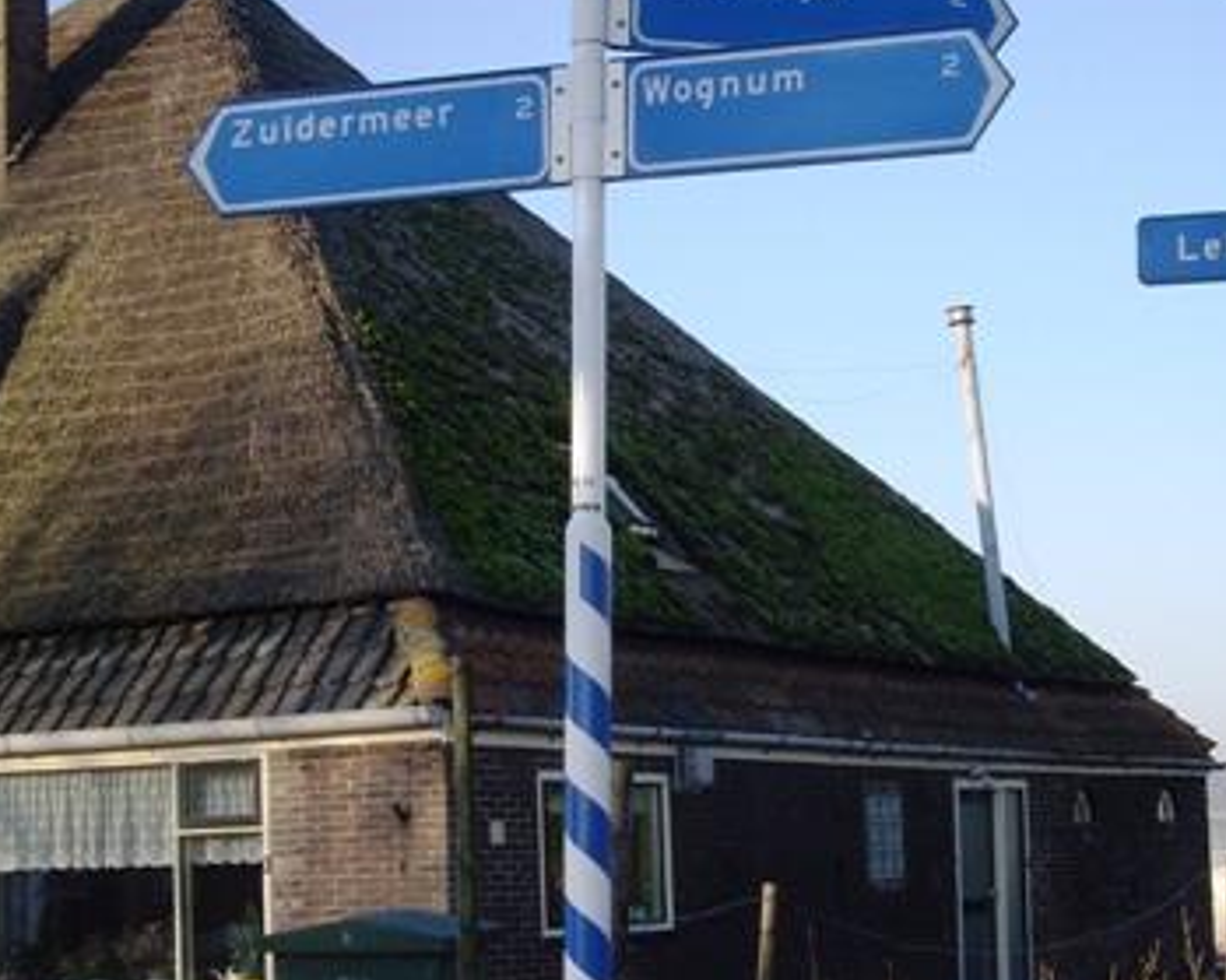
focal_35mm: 68
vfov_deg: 22.4
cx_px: 657
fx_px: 2467
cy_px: 625
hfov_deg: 27.9
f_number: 2.8
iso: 64
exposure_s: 1/500
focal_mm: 7.9
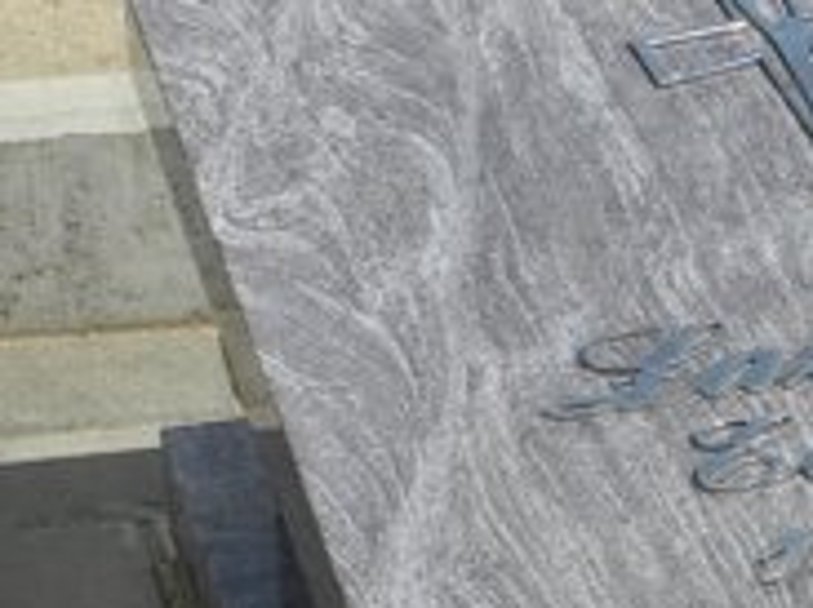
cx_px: 1137
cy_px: 830
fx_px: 4201
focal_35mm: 179
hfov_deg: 10.7
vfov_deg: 8.2
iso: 100
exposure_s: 1/800
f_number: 4.5
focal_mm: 8.8
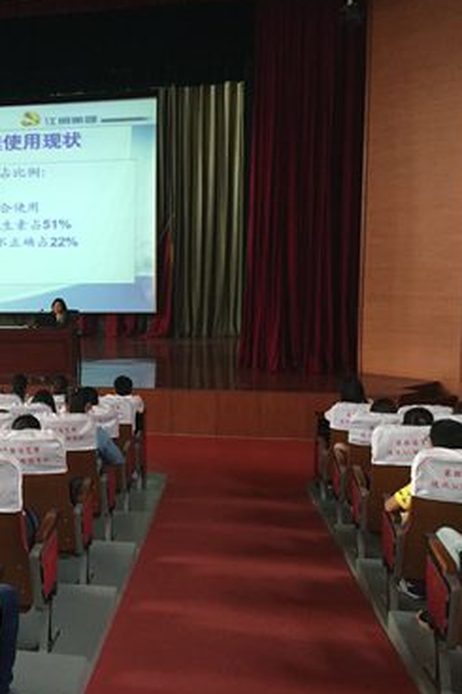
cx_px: 45
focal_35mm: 41
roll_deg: +0.8
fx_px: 790
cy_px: 344
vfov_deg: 47.4
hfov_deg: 31.1
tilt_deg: -5.7
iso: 125
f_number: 2.2
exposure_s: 1/30
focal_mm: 4.15
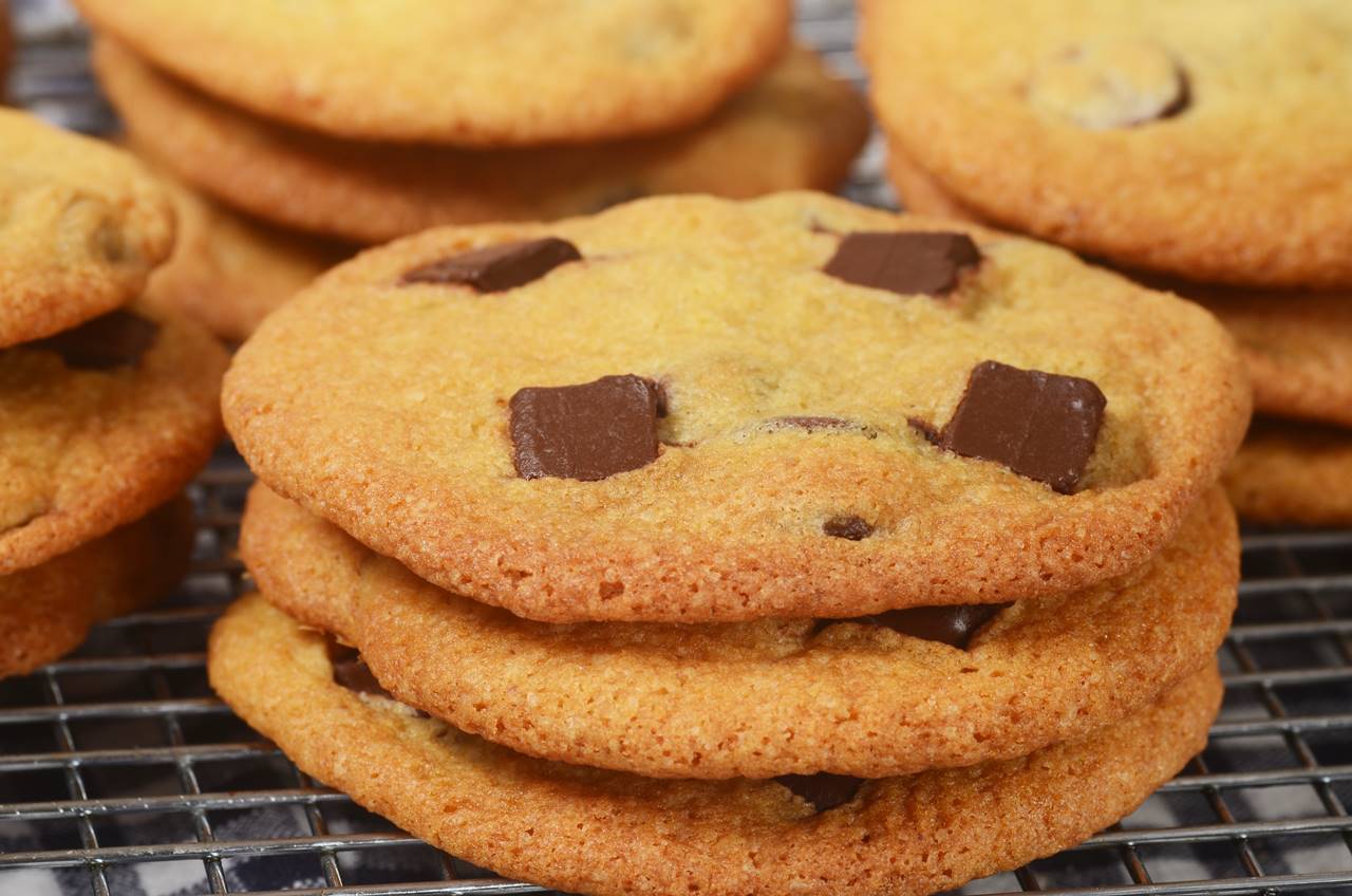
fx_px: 5903
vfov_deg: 8.7
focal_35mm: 158
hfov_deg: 13.1
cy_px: 448
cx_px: 676
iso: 100
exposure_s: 1/125
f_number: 8
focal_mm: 105
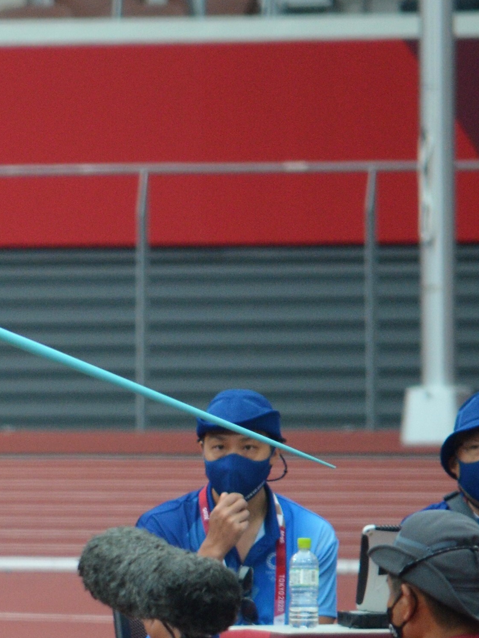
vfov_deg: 1.4
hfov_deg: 1.0
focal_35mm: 1433
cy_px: 538
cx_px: -579
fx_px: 26435
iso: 800
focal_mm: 300
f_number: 5.6
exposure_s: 1/640
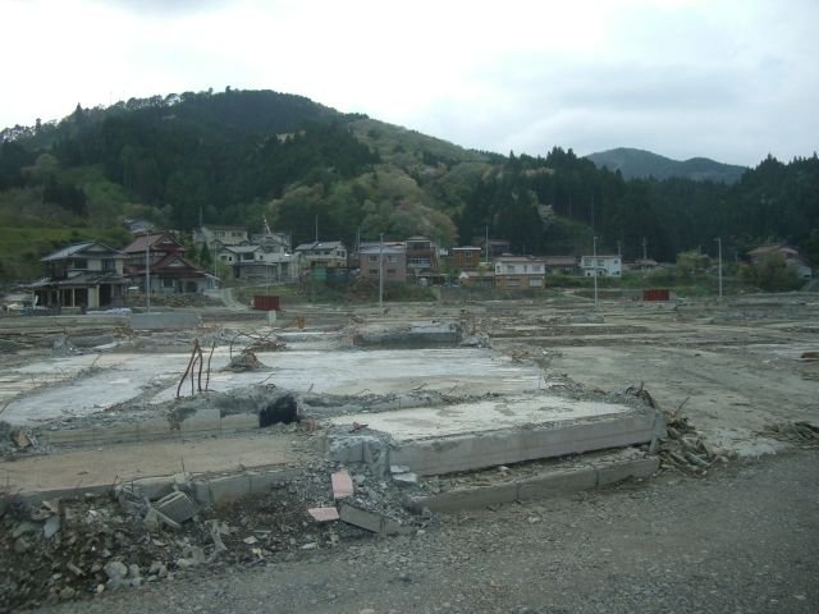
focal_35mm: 38
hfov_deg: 49.0
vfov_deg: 37.7
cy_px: 307
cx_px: 410
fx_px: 899
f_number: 2.8
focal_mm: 7.9
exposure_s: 1/400
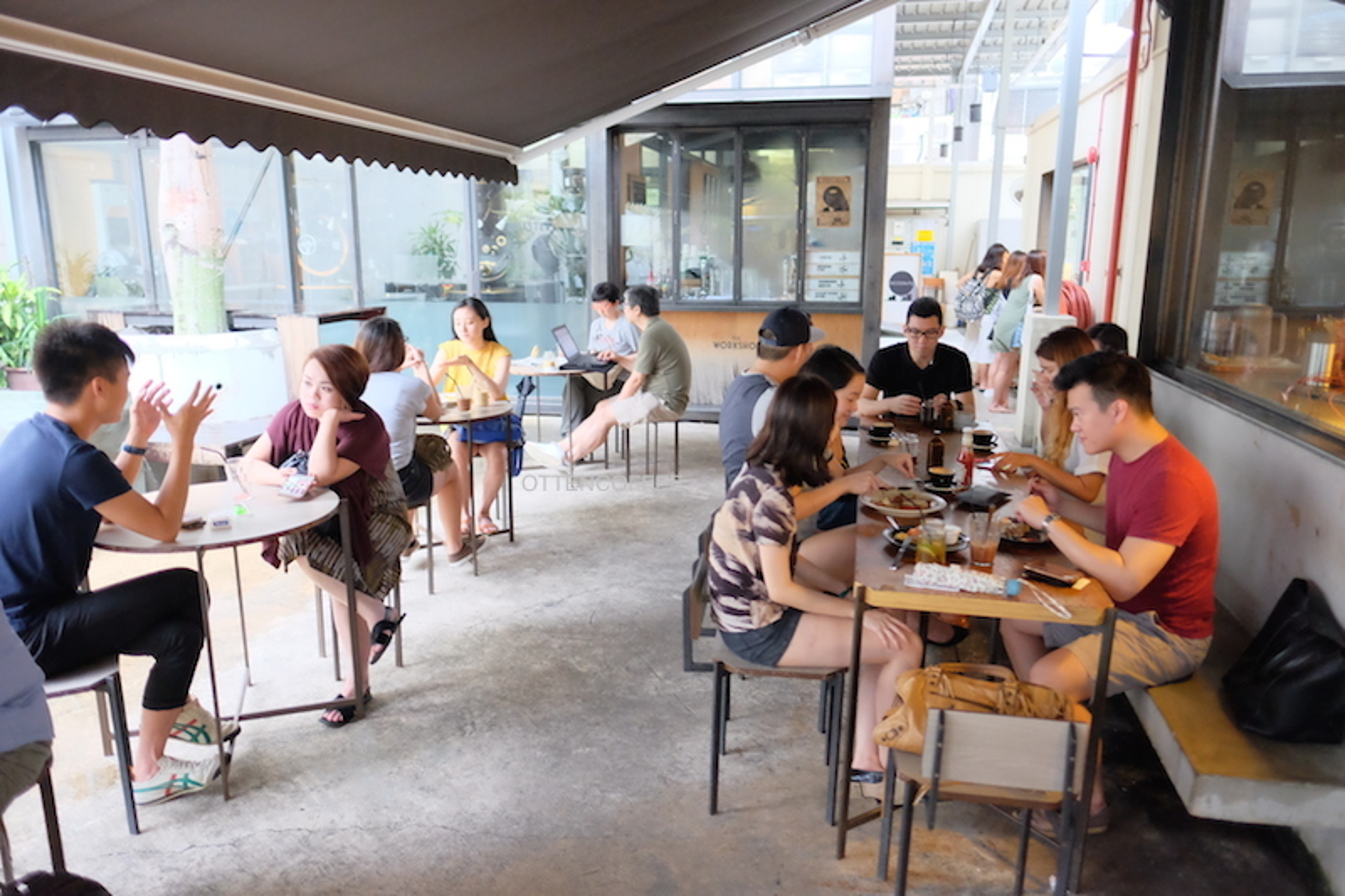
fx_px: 896
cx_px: 672
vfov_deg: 53.1
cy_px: 448
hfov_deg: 73.8
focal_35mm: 24
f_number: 1.6
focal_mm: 16
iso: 4000
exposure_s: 1/80
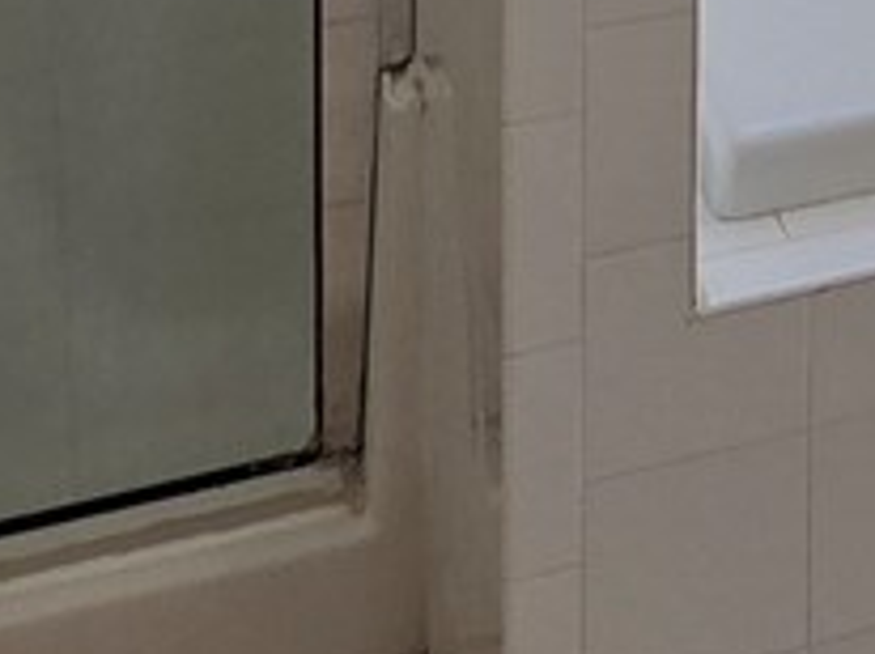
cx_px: 1045
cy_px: -1325
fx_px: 2550
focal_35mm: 101
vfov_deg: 10.4
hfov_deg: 18.5
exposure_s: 1/276
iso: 50
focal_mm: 2.2
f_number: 2.2
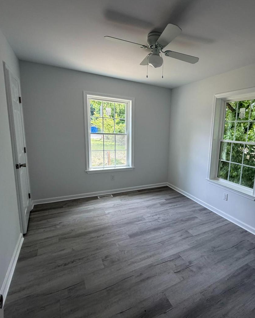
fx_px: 179
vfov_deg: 83.3
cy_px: 161
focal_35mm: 19
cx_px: 171
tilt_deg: -9.0
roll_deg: -2.9
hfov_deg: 68.8
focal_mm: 2.22
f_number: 2.2
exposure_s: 1/121
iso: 125
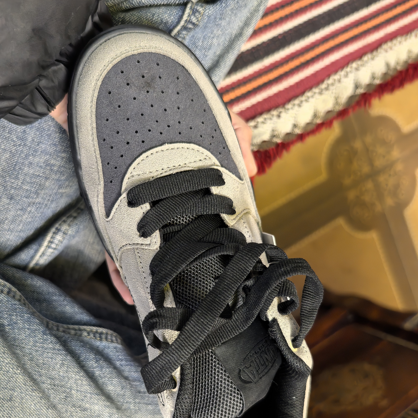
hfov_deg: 51.1
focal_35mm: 32
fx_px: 437
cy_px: 257
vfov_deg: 50.7
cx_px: 209
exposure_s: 1/33.3
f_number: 1.4
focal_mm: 6.98
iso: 400
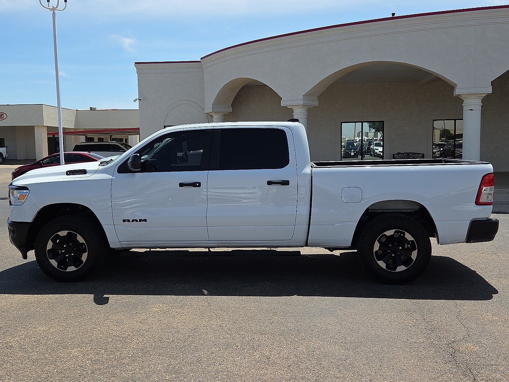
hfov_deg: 52.6
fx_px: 515
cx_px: 254
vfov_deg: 40.7
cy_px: 191
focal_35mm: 35
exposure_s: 1/10000
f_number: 1.8
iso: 76
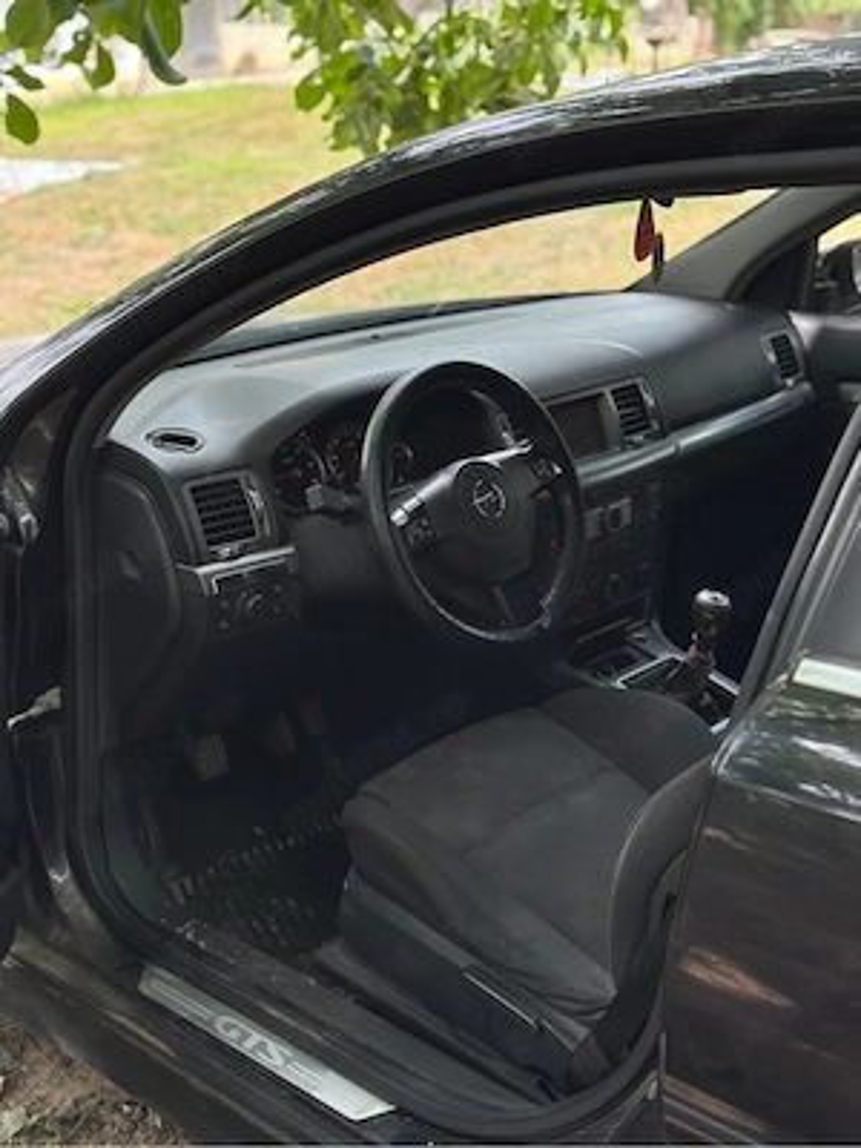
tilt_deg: -19.3
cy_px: 574
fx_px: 1592
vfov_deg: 39.7
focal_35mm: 48
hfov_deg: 30.3
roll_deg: +0.0
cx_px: 430
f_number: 1.78
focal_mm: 6.86
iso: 80
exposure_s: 1/642
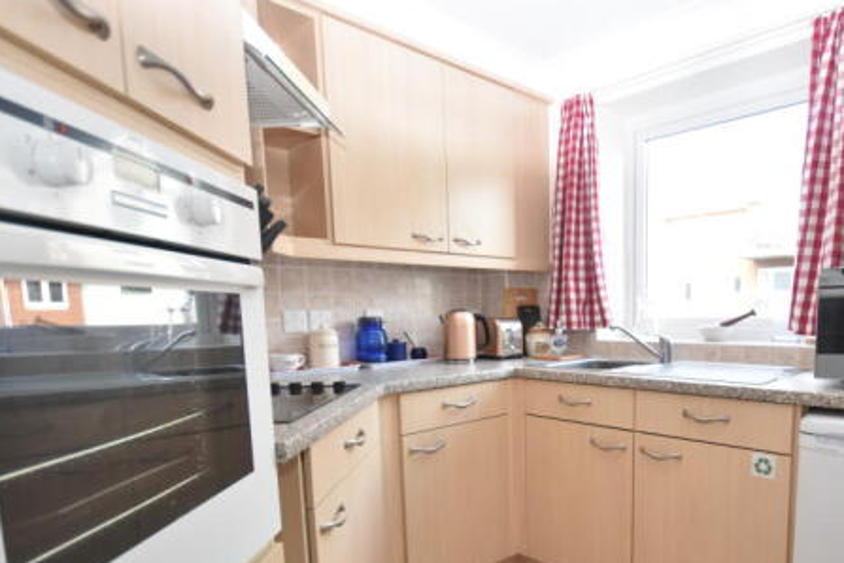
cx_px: 541
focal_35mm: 22
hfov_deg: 76.8
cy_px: 379
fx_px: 516
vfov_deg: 55.9
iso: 800
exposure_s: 1/125
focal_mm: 10
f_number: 4
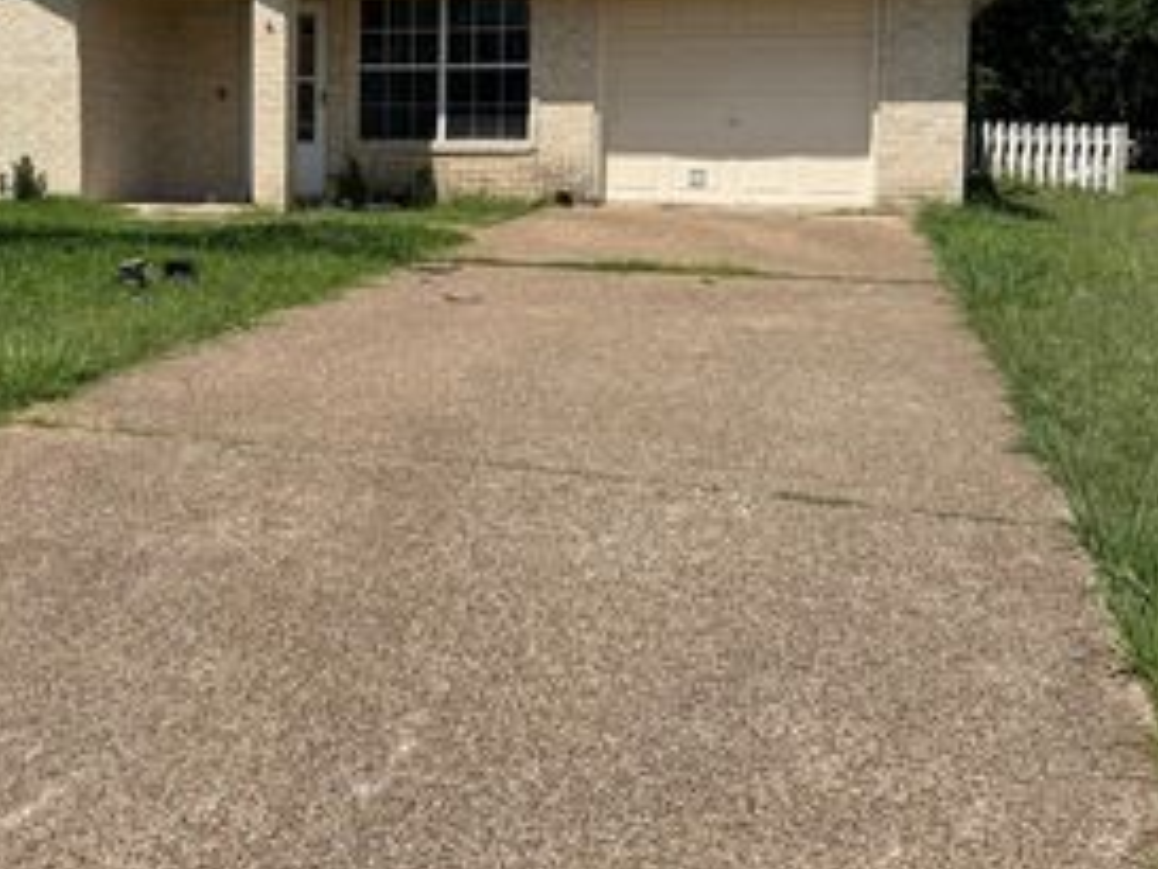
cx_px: 297
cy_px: 218
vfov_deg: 32.3
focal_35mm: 44
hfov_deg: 41.7
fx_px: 1473
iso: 80
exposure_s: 1/7092
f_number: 1.78
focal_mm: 6.76
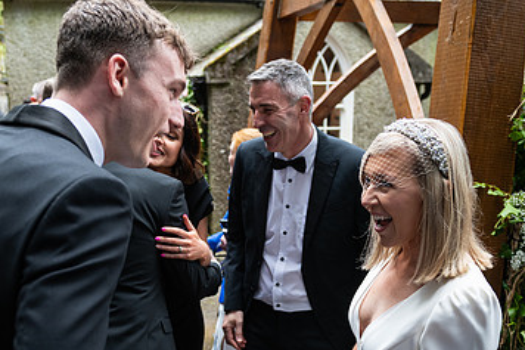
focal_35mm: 44
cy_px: 239
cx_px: 227
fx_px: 641
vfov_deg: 30.2
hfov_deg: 44.4
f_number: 3.5
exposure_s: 1/160
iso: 400
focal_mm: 27
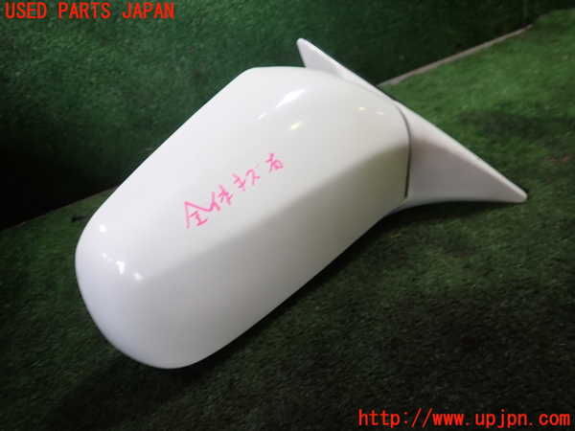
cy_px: 216
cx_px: 288
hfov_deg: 69.4
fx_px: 415
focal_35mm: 25
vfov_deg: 54.9
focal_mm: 4.5
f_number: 2
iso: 160
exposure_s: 1/60
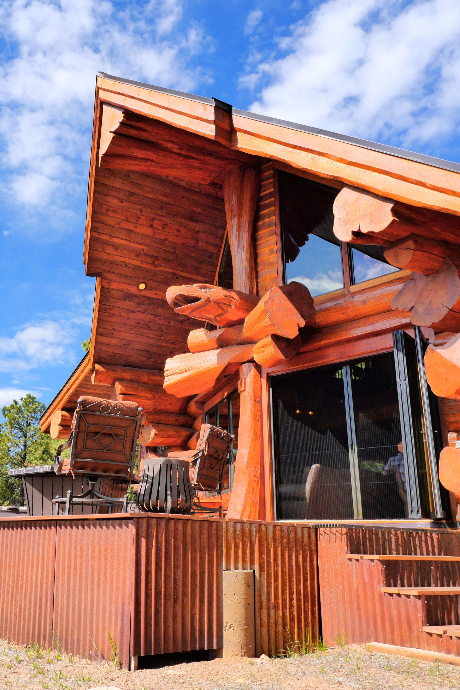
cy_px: 355
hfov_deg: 45.9
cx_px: 166
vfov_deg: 65.5
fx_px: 537
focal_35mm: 28
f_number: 5
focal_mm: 9
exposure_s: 1/800
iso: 800
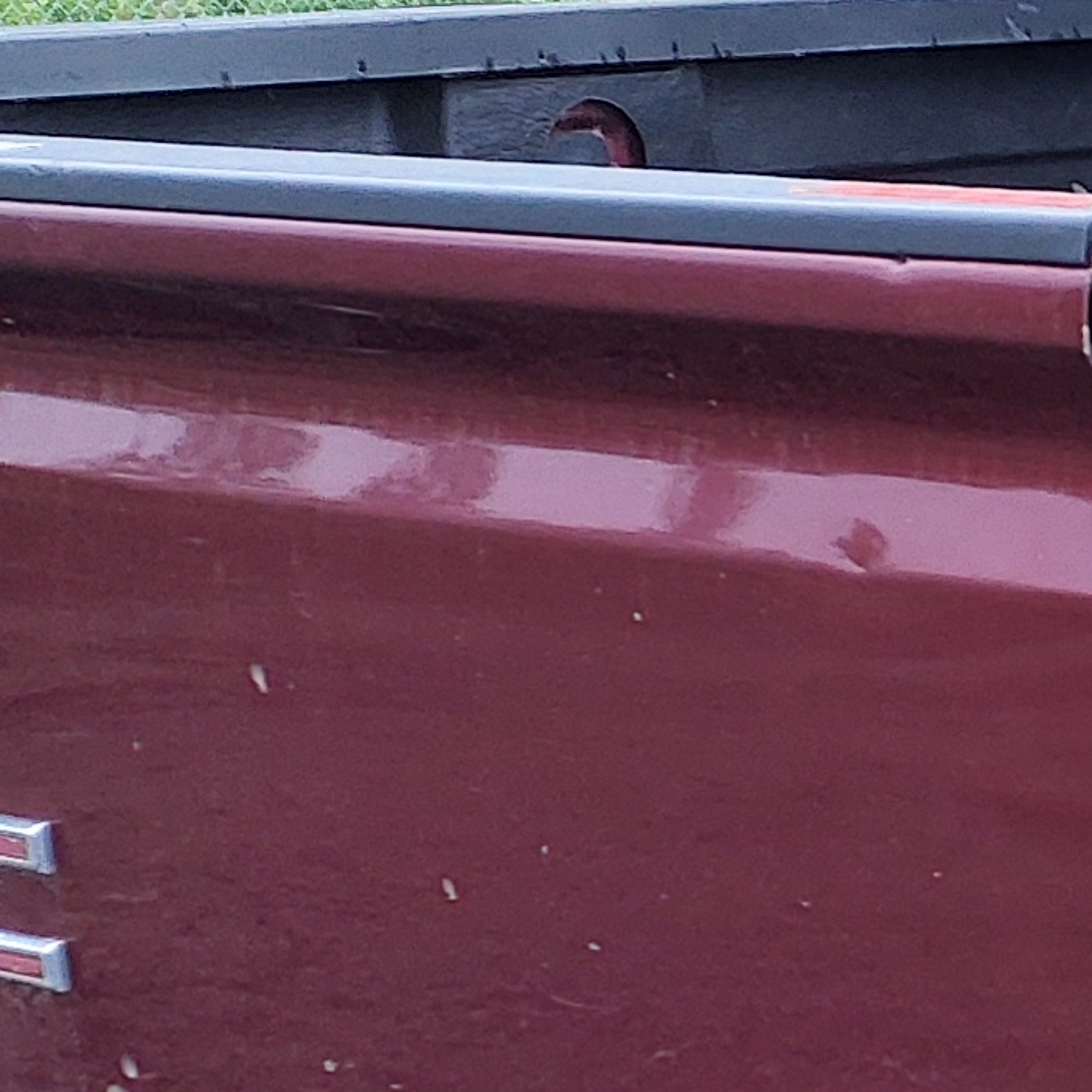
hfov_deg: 12.1
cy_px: 770
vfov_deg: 12.9
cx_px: 1853
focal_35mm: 135
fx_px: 4818
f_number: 1.9
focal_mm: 3.58
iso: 64
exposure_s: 1/120
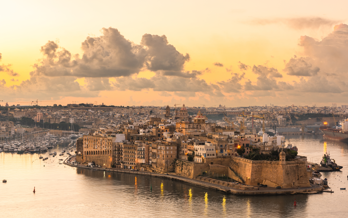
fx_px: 645
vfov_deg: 19.1
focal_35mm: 68
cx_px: 175
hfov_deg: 30.2
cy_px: 114
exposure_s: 1/1.67
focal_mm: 66
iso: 100
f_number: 16
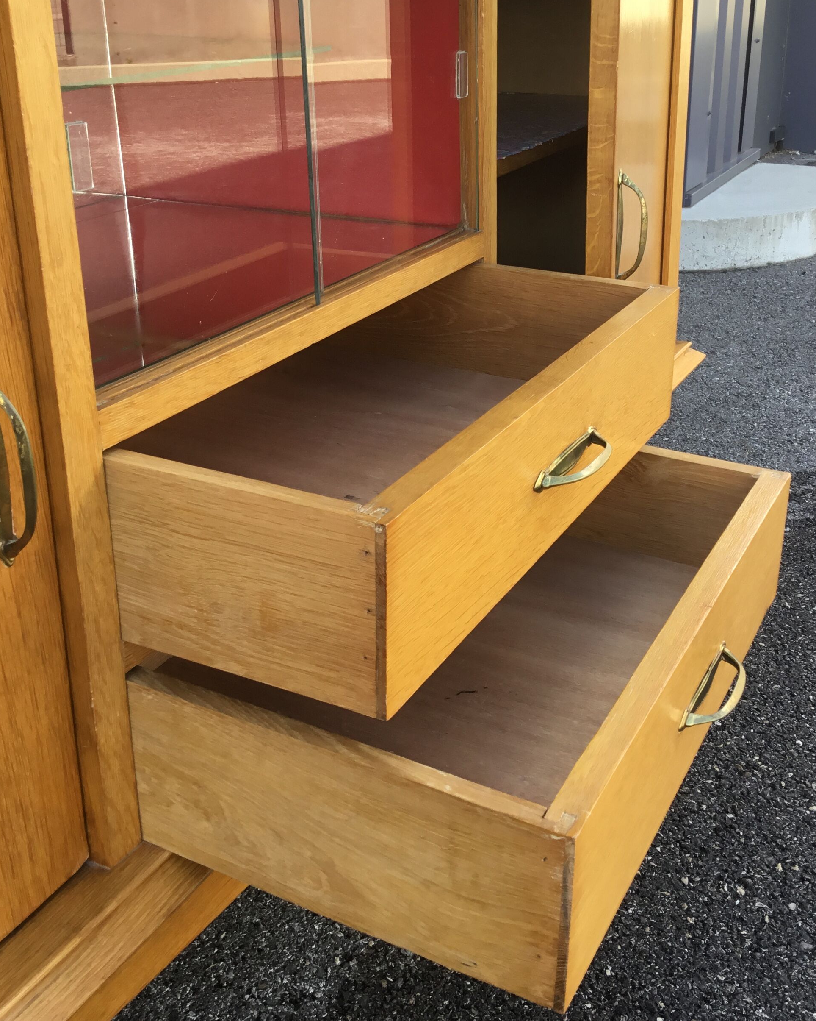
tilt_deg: -20.3
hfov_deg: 36.5
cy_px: 382
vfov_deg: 44.4
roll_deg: +0.6
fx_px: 1238
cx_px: 445
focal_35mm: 41
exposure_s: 1/130
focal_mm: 3.3
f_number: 2.4
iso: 25
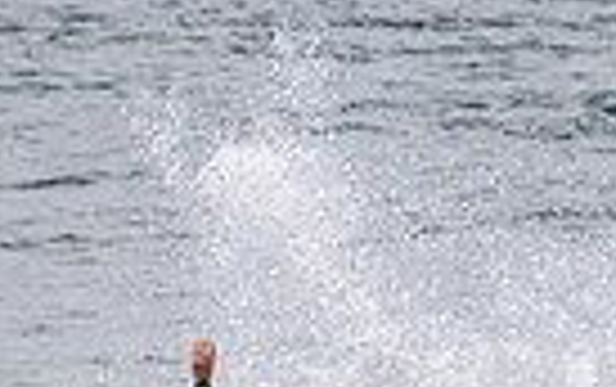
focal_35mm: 3452
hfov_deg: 0.6
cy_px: 488
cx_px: 279
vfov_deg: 0.4
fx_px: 58024
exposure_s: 1/2000
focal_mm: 800
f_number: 11
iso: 1000
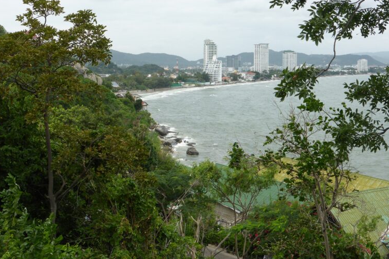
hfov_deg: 39.6
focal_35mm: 50
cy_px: 118
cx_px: 193
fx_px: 540
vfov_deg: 27.0
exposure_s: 1/200
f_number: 6.3
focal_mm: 8.5
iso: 100
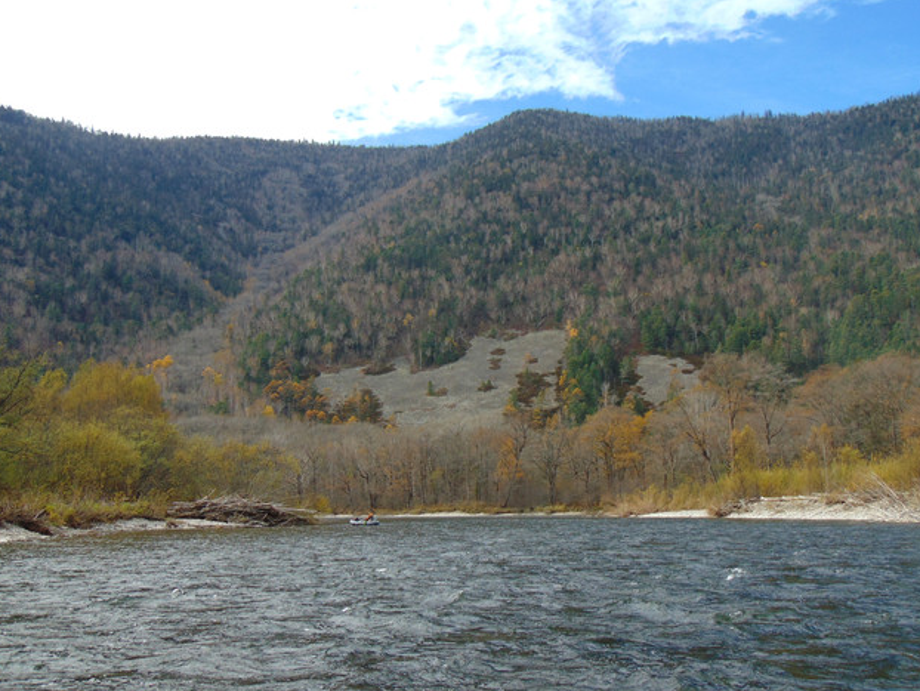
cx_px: 451
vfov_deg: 39.7
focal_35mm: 36
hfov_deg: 51.3
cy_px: 352
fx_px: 957
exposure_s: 1/500
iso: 80
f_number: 3.2
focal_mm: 6.3
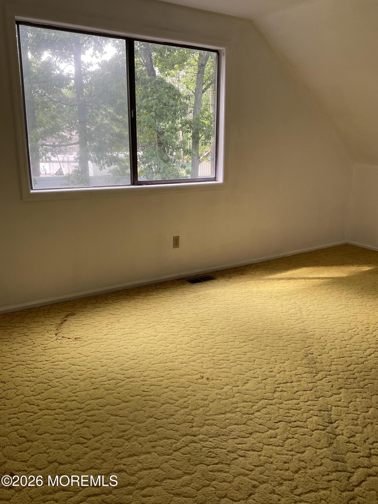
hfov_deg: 48.2
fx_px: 422
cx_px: 189
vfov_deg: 61.7
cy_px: 252
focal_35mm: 29
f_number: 1.8
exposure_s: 1/122
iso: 40
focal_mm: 3
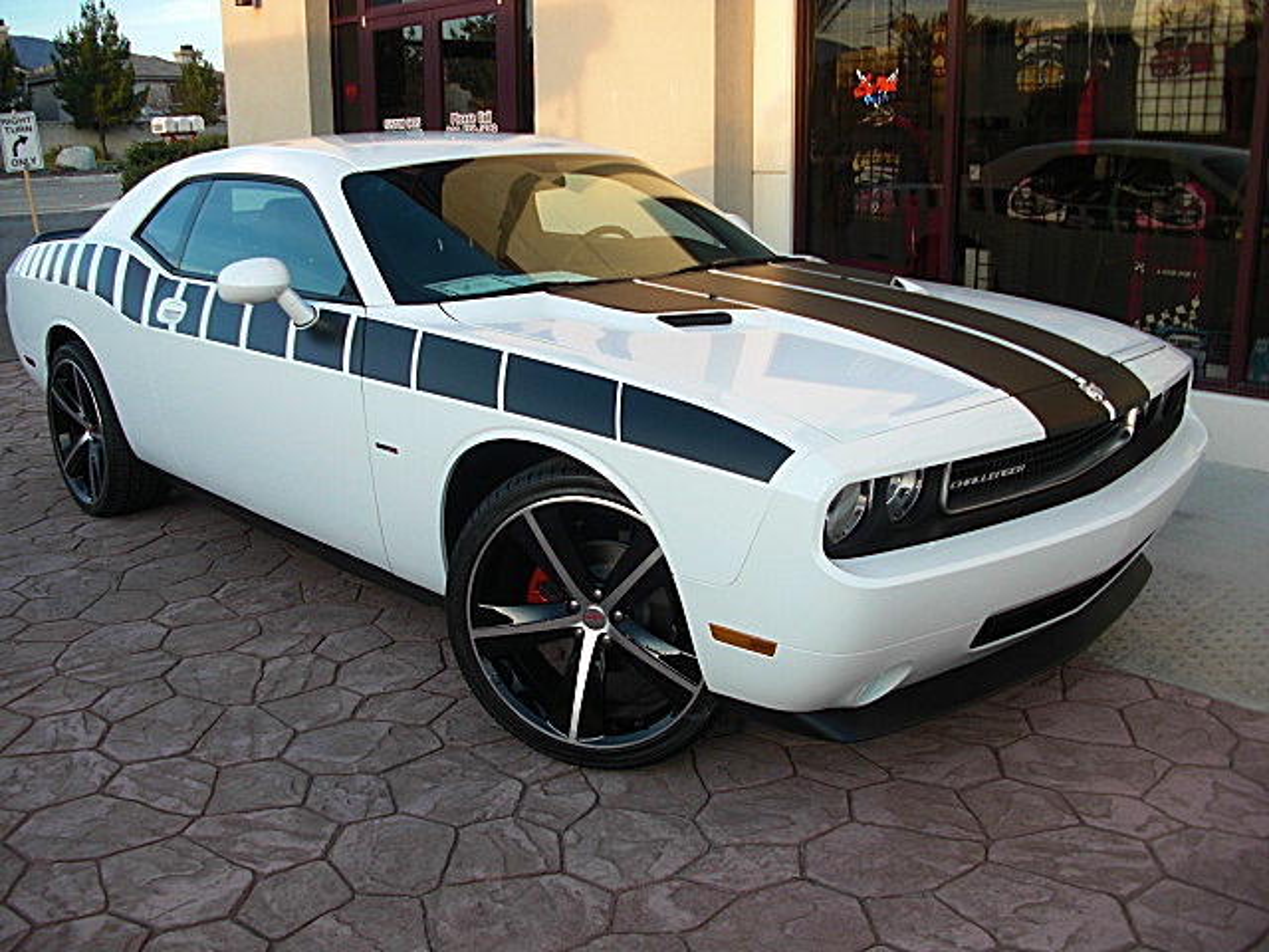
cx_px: 634
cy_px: 476
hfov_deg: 51.4
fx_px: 1320
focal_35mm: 36
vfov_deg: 39.7
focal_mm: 6.3
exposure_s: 1/80
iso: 50
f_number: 2.8
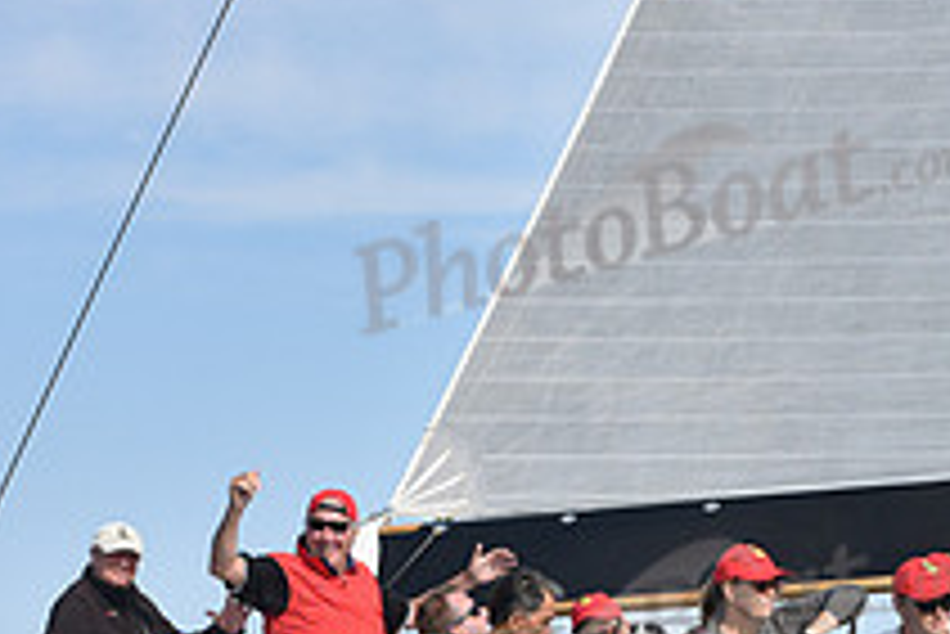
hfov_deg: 10.5
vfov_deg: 7.1
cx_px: 1225
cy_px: 803
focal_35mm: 192
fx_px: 5070
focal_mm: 70
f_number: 8
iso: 320
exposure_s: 1/1000
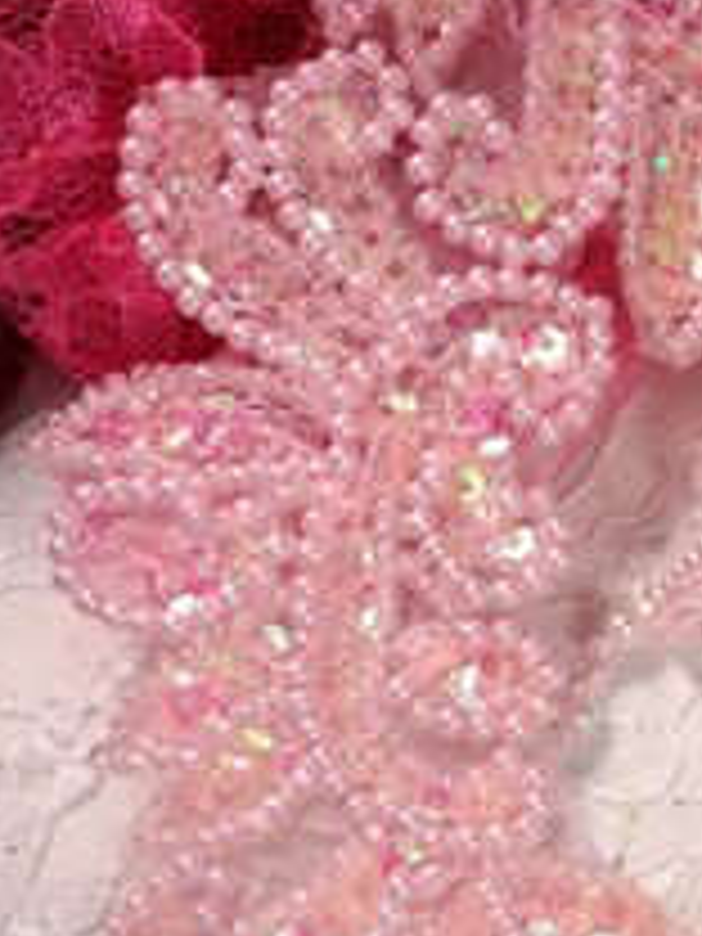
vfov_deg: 26.8
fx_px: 1947
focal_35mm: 72
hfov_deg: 19.5
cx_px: 790
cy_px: 670
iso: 80
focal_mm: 5.3
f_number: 3.7
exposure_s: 1/180
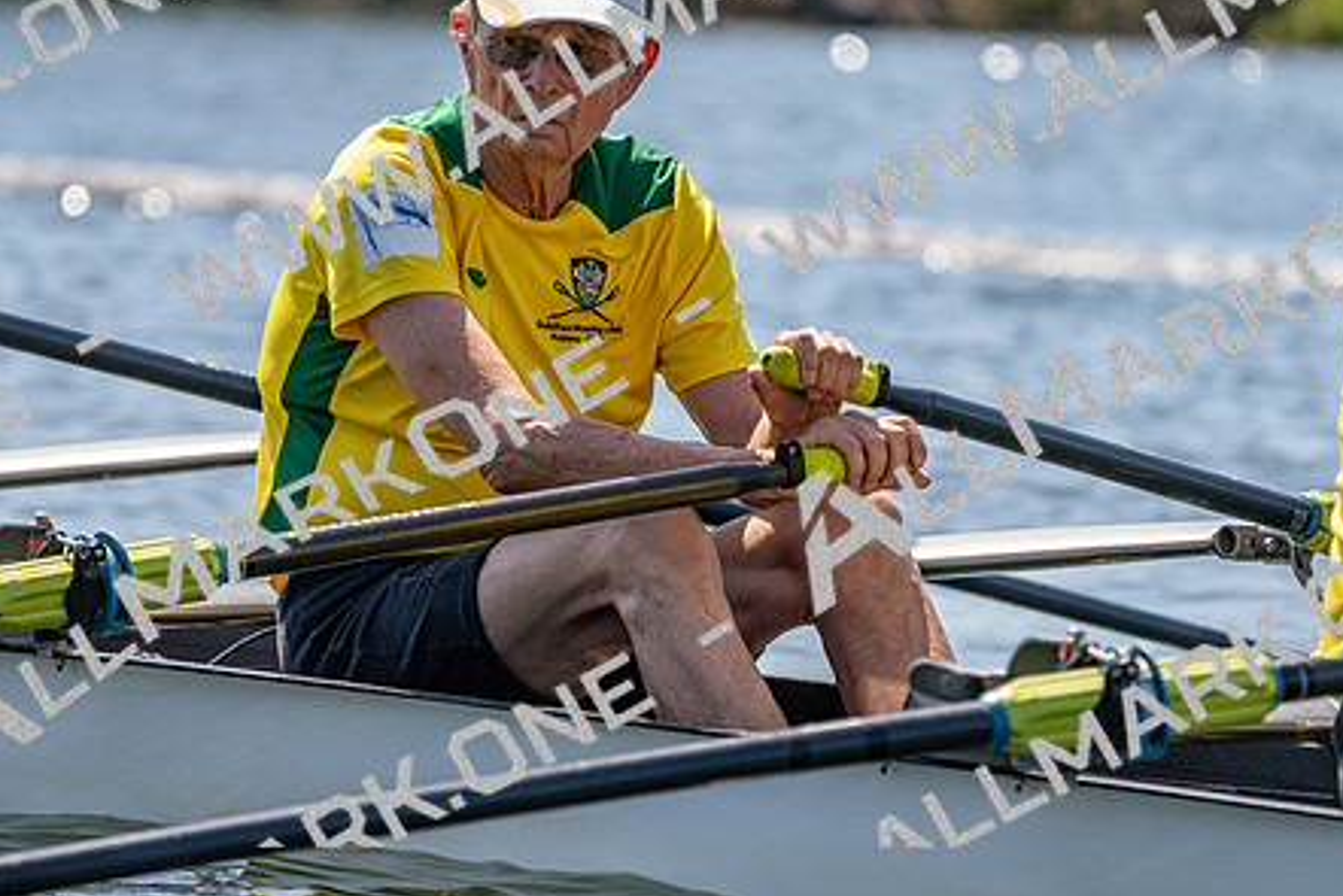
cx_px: 538
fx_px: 13023
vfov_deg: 3.9
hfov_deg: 5.9
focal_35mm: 349
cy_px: 327
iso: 320
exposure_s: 1/2000
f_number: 5.6
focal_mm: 266
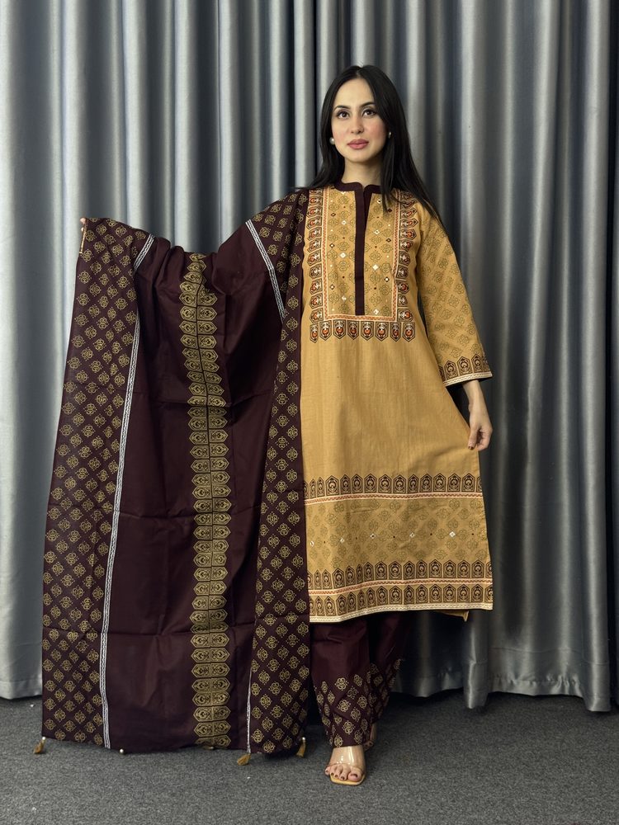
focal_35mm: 48
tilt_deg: -1.1
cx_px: 310
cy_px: 412
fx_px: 1144
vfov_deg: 39.7
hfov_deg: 30.3
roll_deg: +0.4
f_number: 1.78
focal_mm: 6.76
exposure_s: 1/50
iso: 125
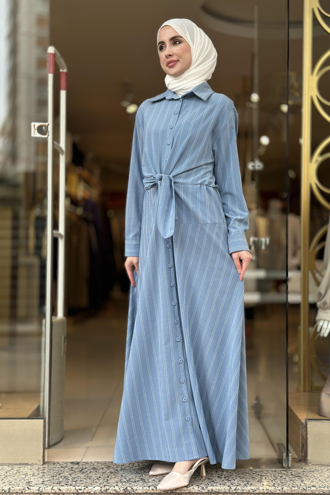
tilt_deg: +1.9
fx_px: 687
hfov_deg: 27.0
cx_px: 185
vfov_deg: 39.6
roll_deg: -0.2
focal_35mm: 50
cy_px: 248
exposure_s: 1/475
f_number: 1.78
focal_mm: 6.86
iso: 80
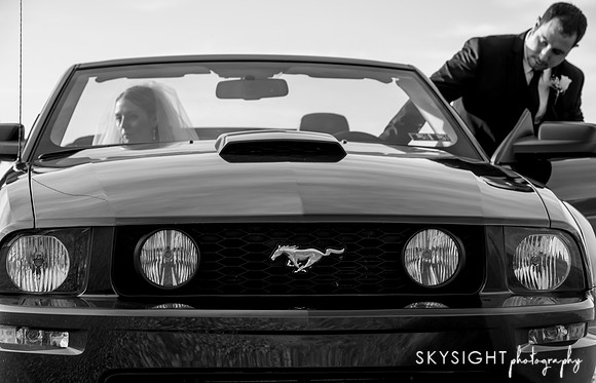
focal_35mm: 114
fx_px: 1868
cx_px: 298
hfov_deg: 18.1
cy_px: 197
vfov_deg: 11.7
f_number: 8
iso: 200
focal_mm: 112
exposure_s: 1/160
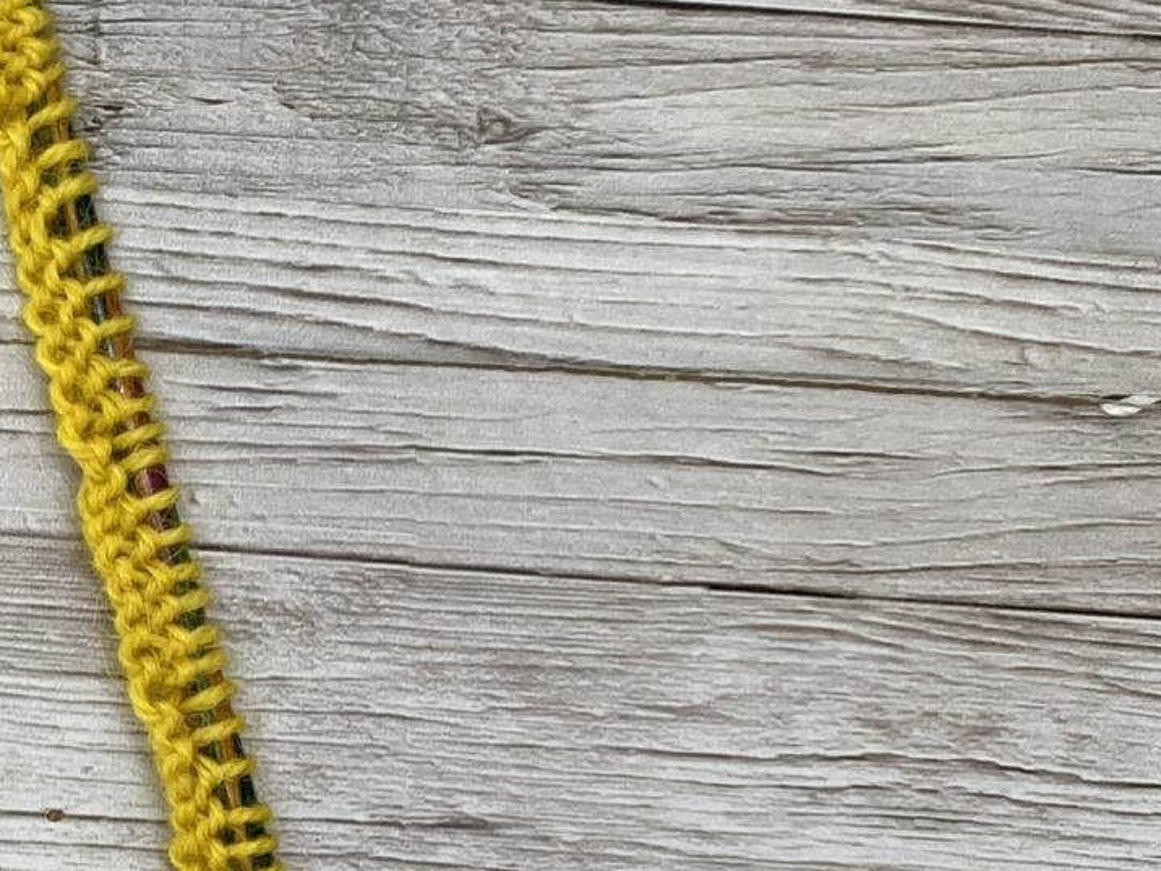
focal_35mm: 93
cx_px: -417
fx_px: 3119
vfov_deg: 15.9
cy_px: 516
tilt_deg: -85.3
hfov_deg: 19.2
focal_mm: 4.25
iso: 64
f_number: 1.8
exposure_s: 1/121
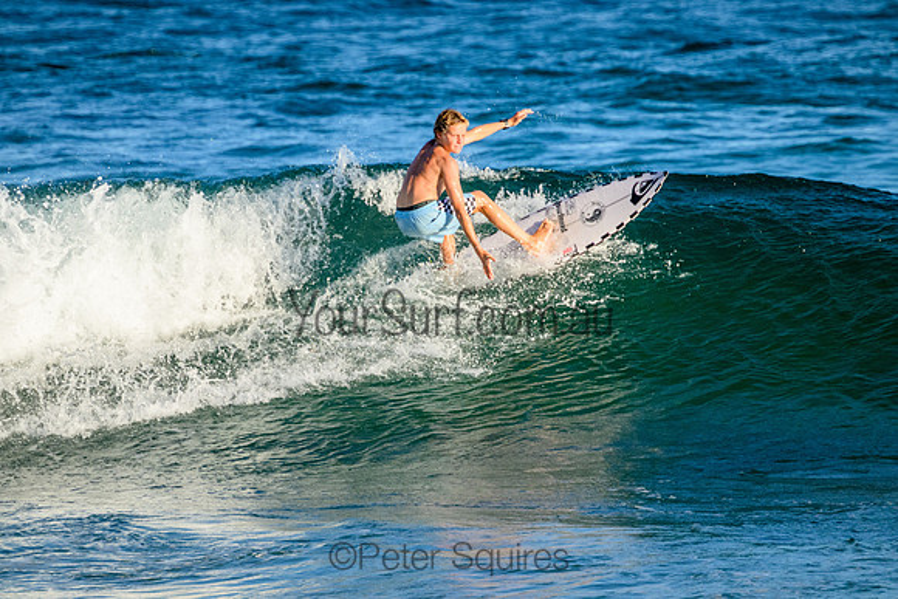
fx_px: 19959
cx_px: 449
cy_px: 300
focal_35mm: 800
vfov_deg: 1.7
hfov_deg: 2.6
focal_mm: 800
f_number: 11
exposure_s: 1/2000
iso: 2000
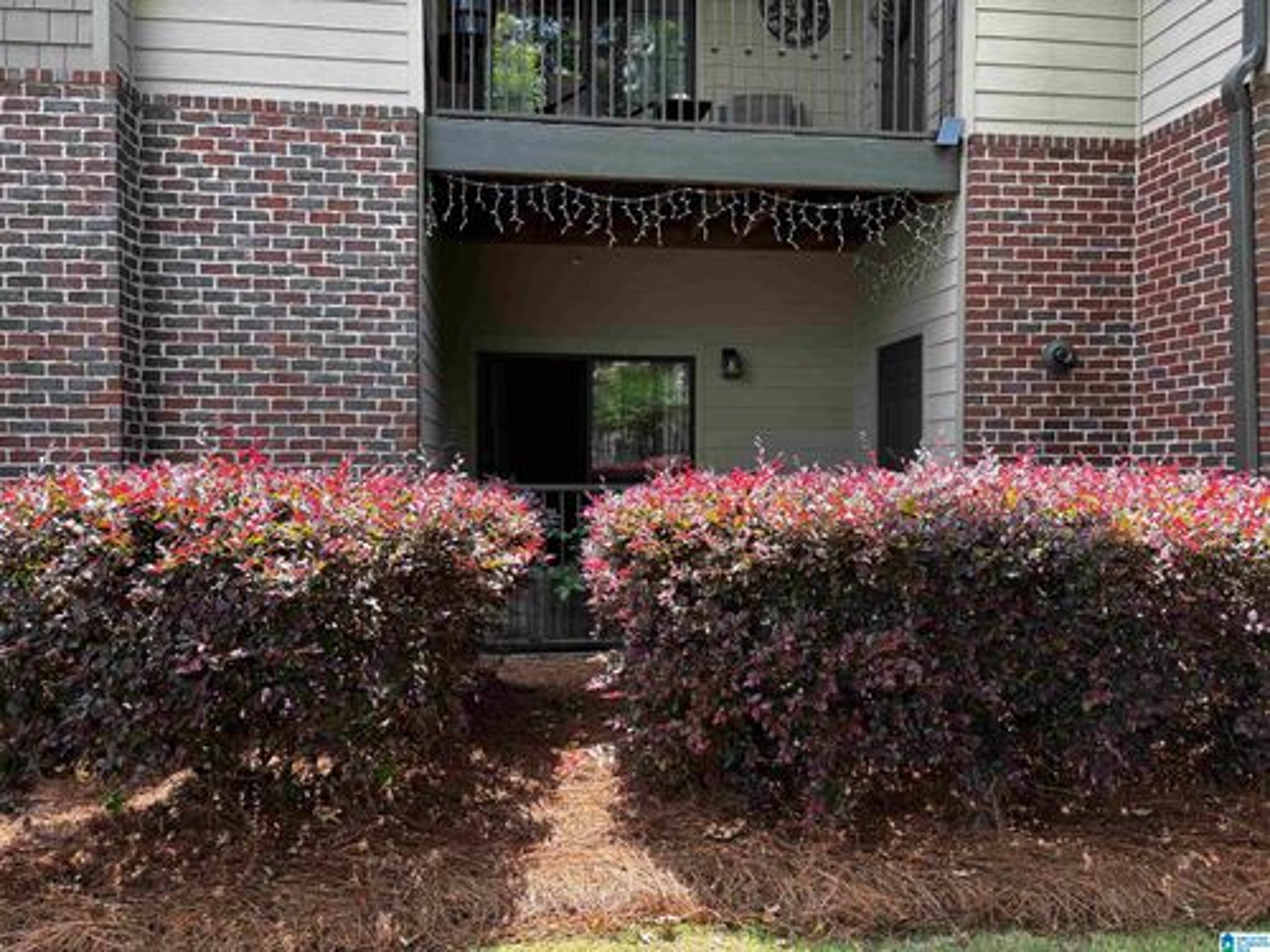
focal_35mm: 26
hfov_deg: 67.3
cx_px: 635
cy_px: 476
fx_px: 954
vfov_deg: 53.1
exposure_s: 1/265
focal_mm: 5.96
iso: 40
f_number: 1.6
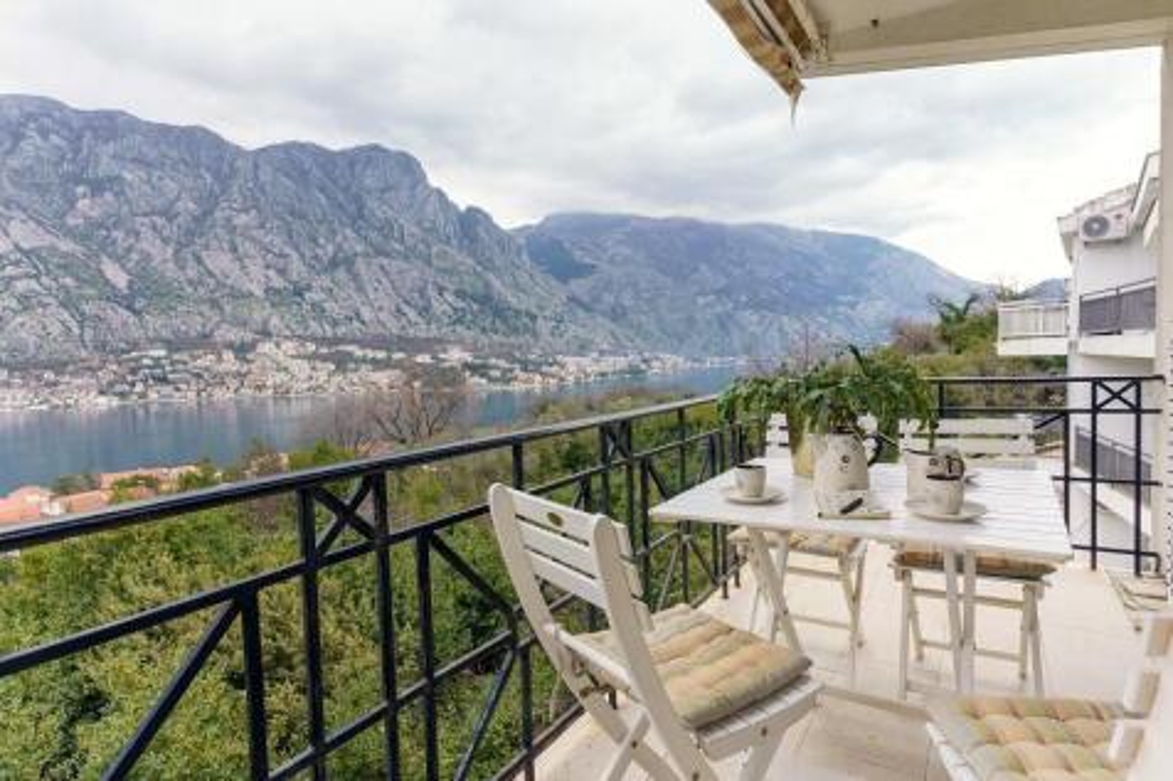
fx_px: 651
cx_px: 586
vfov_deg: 61.9
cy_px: 390
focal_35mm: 20
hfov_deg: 84.0
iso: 100
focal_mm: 20
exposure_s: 1/125
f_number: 5.6
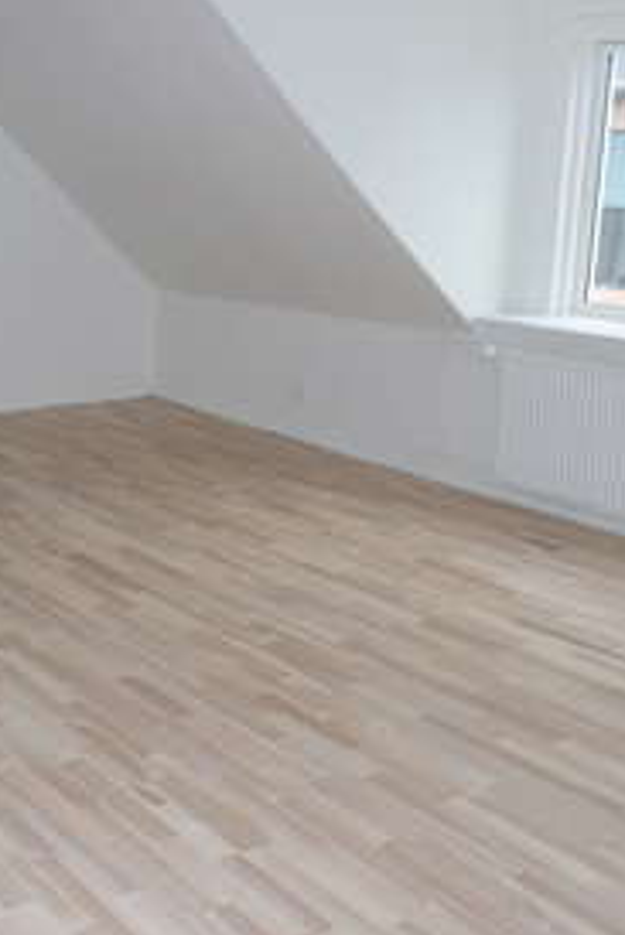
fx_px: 1196
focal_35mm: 46
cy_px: 468
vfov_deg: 42.7
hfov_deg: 28.4
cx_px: 92
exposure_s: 1/40
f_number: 5.6
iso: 400
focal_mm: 20
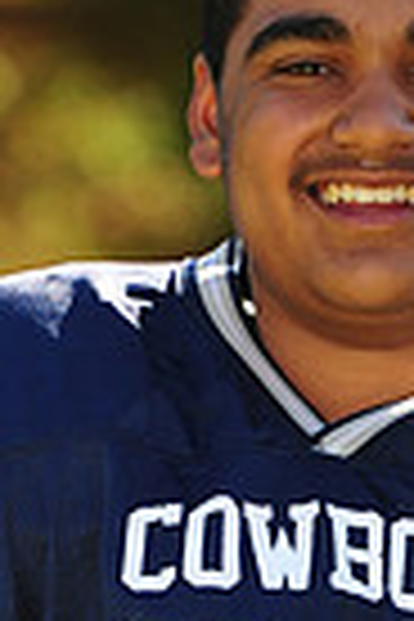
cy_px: 796
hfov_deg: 1.7
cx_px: 328
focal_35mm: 800
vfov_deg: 2.6
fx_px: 13799
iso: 200
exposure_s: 1/320
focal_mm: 190
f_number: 4.5
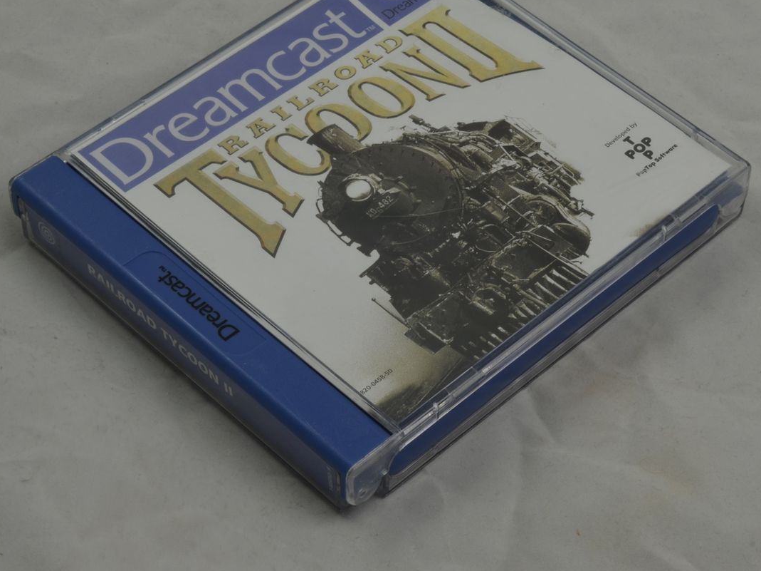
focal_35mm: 97
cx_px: 439
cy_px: 246
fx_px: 2132
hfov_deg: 20.2
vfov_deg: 15.2
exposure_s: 1/3
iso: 100
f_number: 20
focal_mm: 40
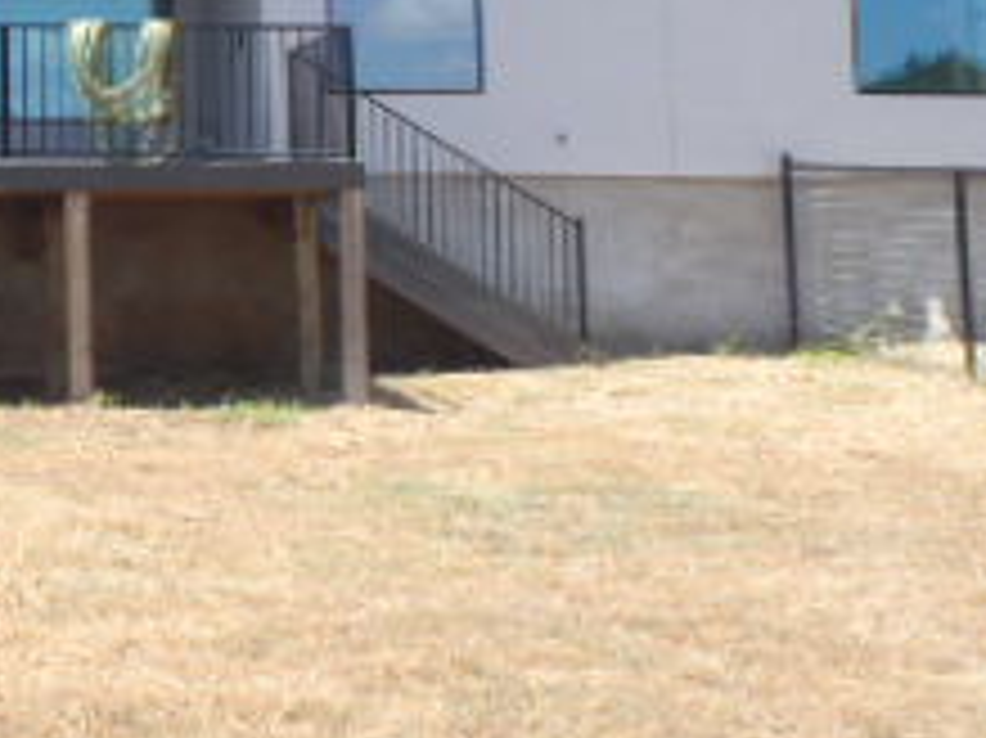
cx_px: -320
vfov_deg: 17.4
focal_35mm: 82
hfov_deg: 21.4
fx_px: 2334
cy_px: -81
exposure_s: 1/250
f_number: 3.9
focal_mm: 5
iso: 80
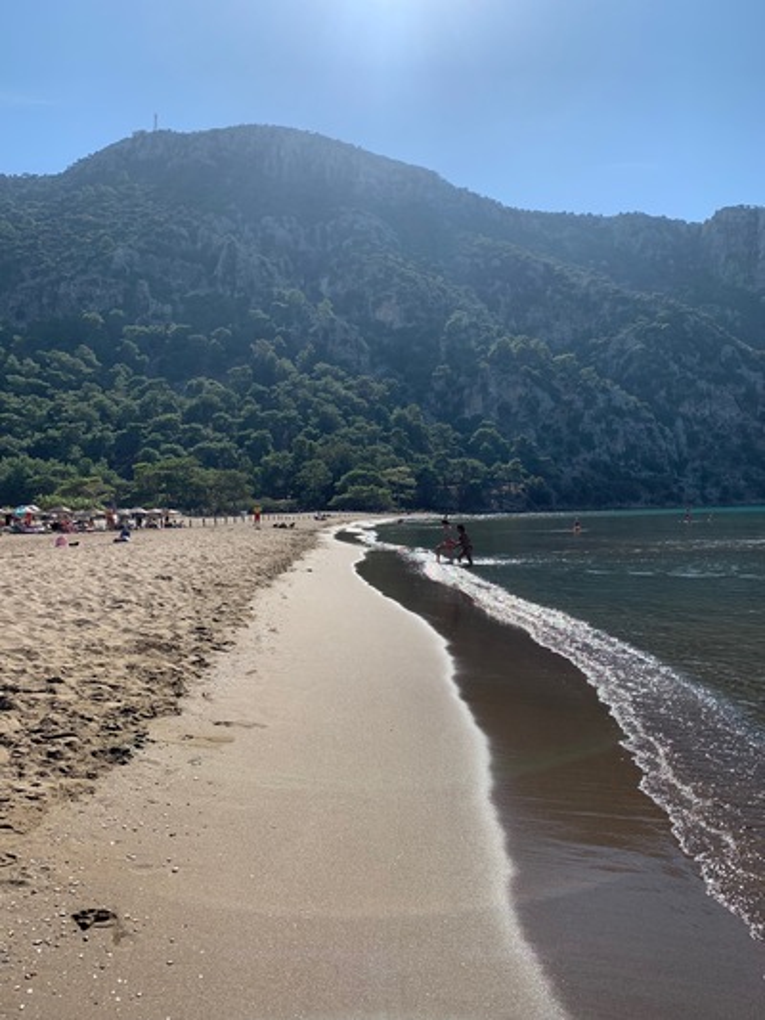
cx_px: 382
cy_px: 510
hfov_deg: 53.1
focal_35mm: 26
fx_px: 766
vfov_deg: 67.3
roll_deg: +1.7
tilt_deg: +0.4
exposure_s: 1/2915
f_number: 1.8
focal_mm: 4.25
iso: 25
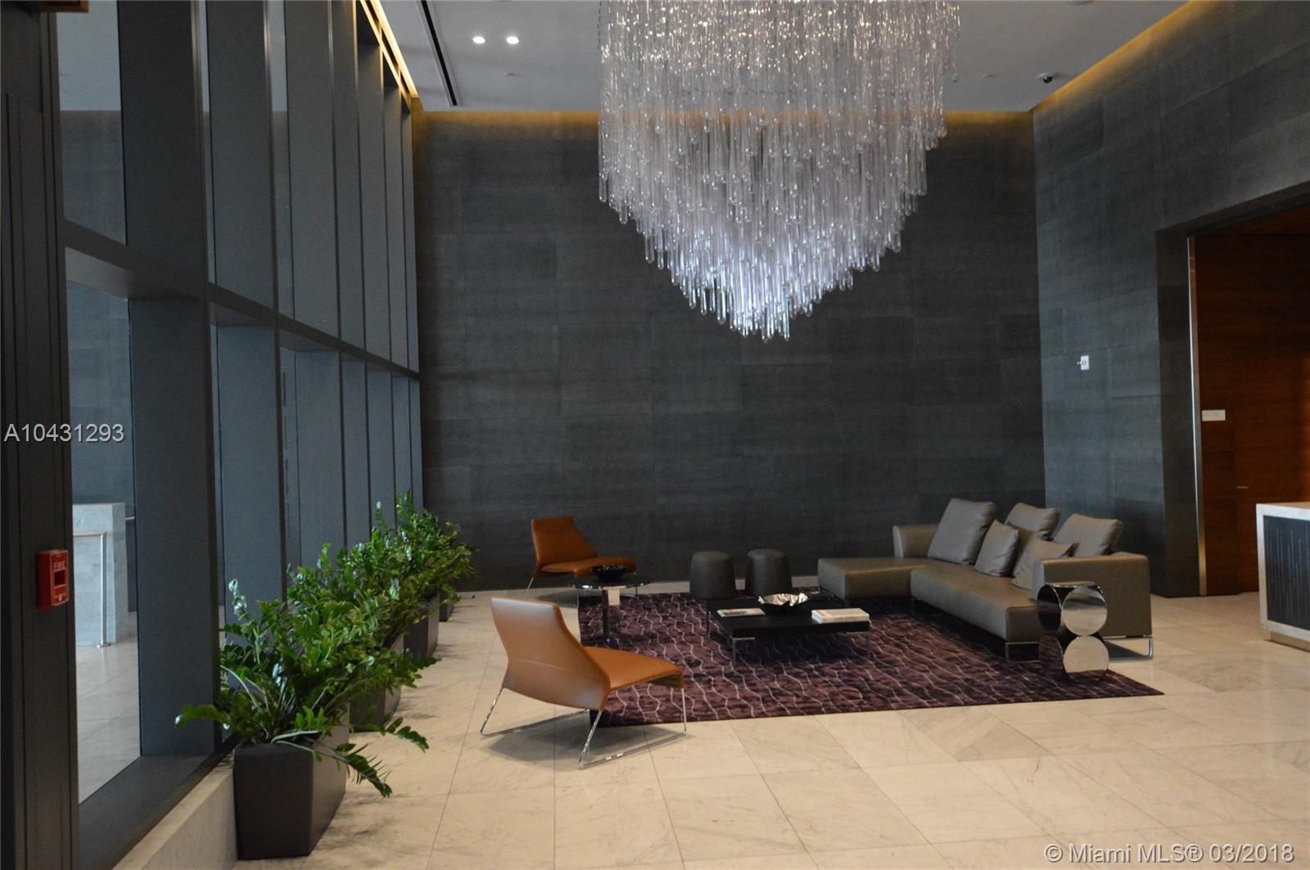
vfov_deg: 43.5
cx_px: 655
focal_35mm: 30
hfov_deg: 62.0
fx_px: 1090
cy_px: 435
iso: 3200
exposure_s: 1/250
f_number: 3.5
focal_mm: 20
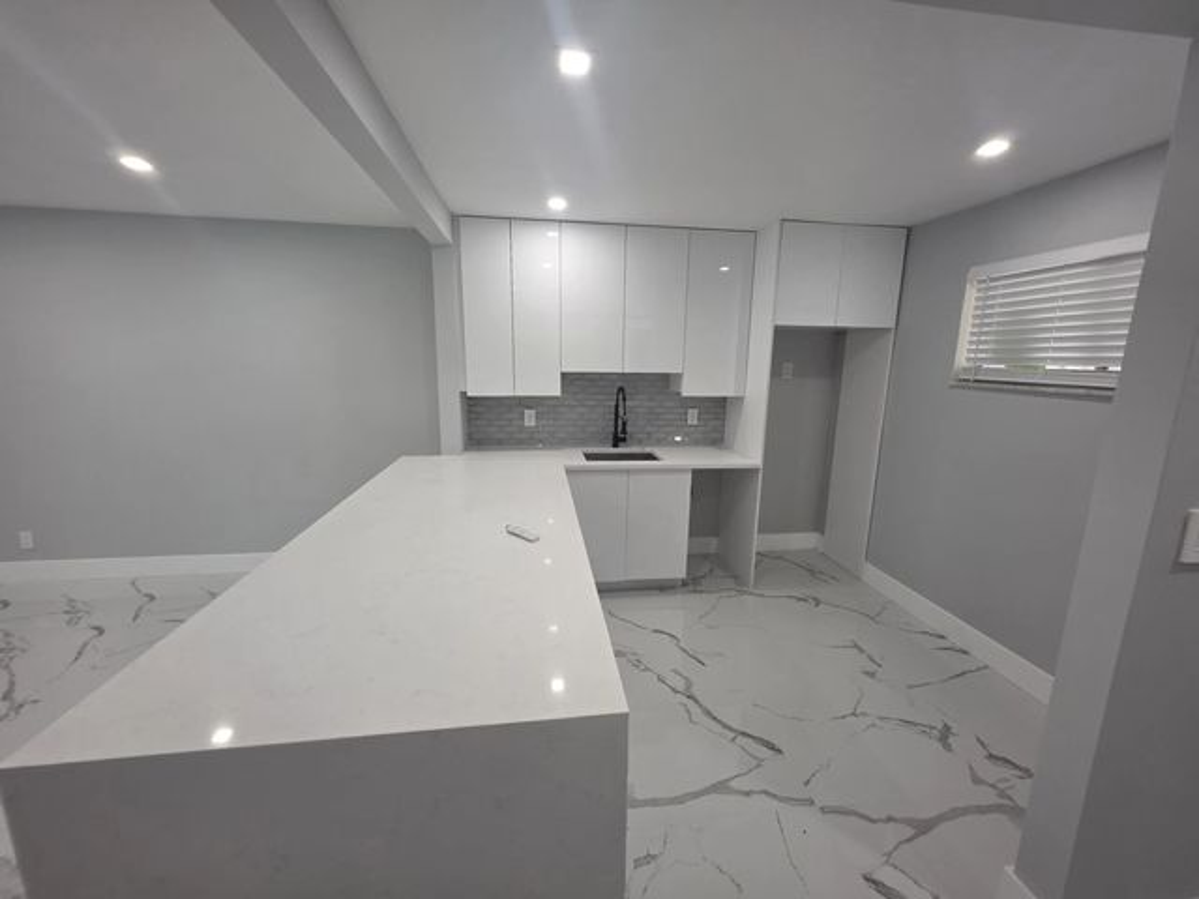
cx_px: 600
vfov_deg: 89.9
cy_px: 450
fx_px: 450
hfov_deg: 106.2
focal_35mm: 13
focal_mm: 2.2
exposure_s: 1/120
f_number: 1.9
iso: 125
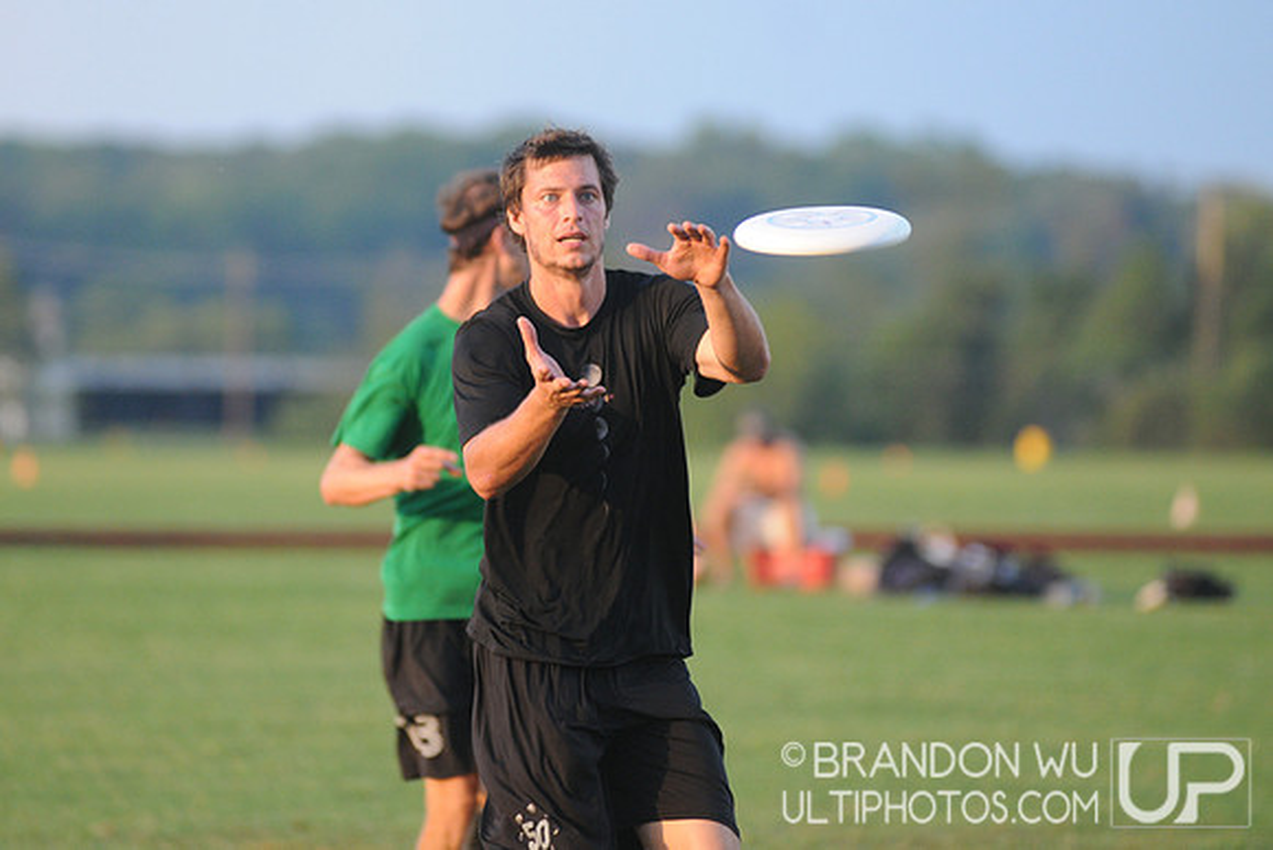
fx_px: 10610
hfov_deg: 6.9
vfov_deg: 4.6
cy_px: 425
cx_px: 636
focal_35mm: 300
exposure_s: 1/1250
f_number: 2.8
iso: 640
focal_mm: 200
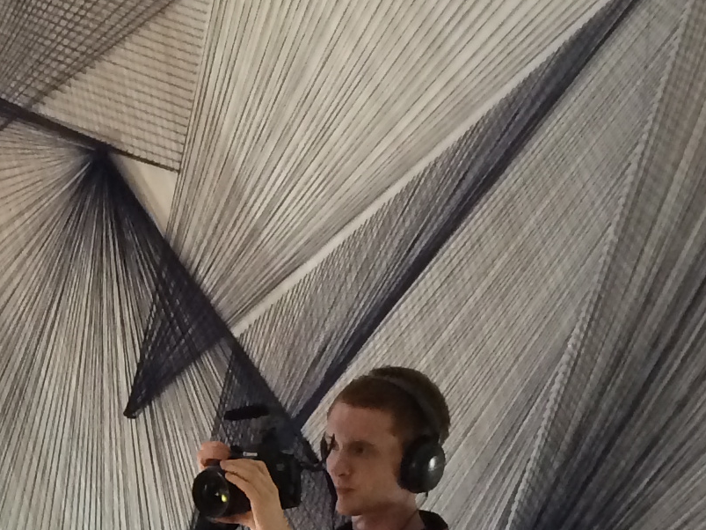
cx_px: -425
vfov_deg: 11.8
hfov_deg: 14.8
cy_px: 702
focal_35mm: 122
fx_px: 2488
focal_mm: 4.12
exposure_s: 1/33
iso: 200
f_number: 2.2
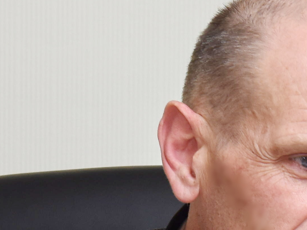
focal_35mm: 313
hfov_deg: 6.2
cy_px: 444
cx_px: 550
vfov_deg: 4.7
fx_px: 2775
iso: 400
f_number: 5.6
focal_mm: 48
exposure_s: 1/125
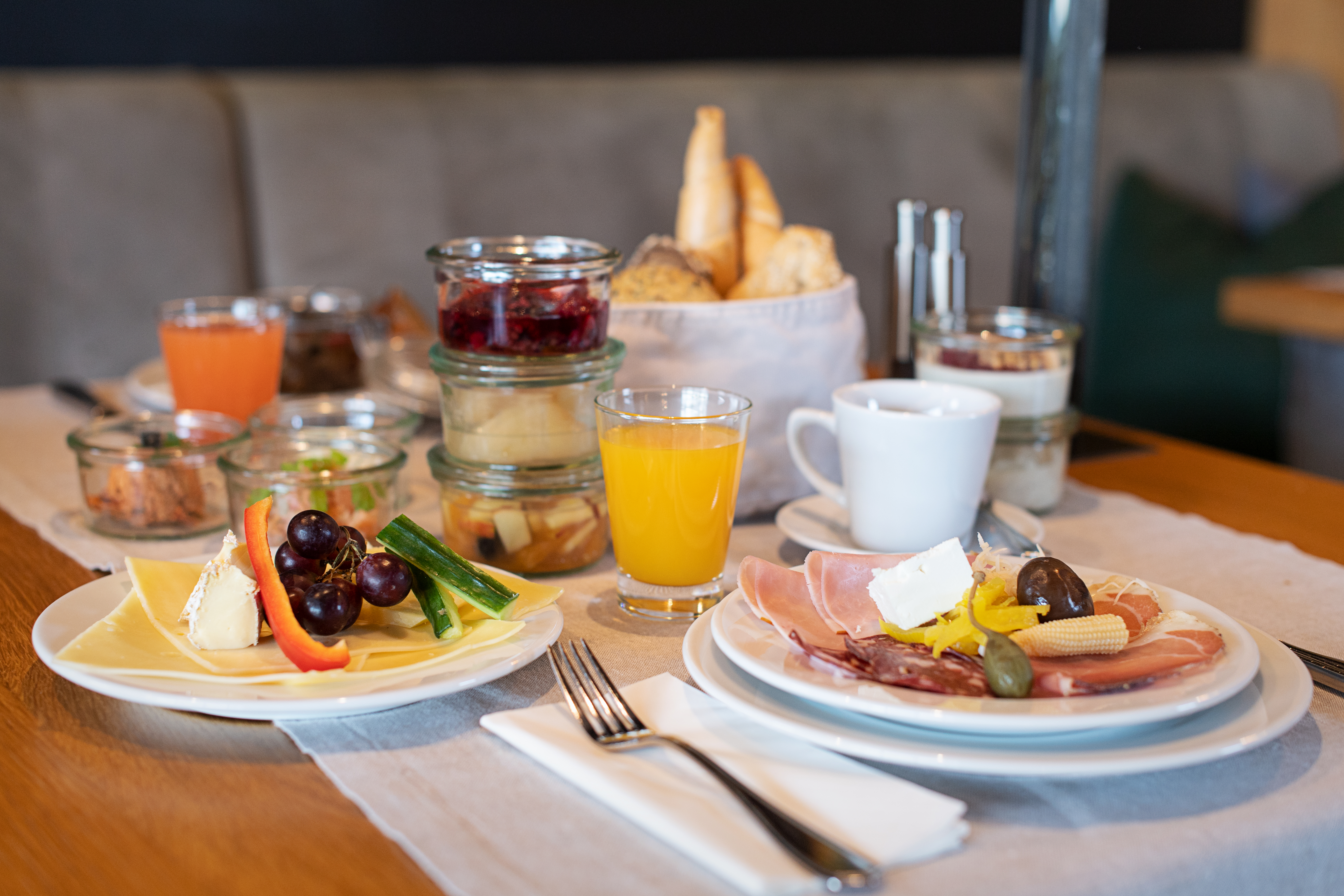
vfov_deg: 27.0
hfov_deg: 39.6
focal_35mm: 50
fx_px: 1867
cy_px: 448
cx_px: 672
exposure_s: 1/125
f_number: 3.2
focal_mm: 50
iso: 500
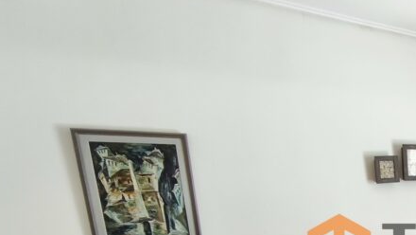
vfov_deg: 27.6
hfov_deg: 42.7
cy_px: 280
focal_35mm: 38
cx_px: 445
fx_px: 419
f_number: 2.2
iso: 160
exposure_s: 1/33.3
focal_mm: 1.91
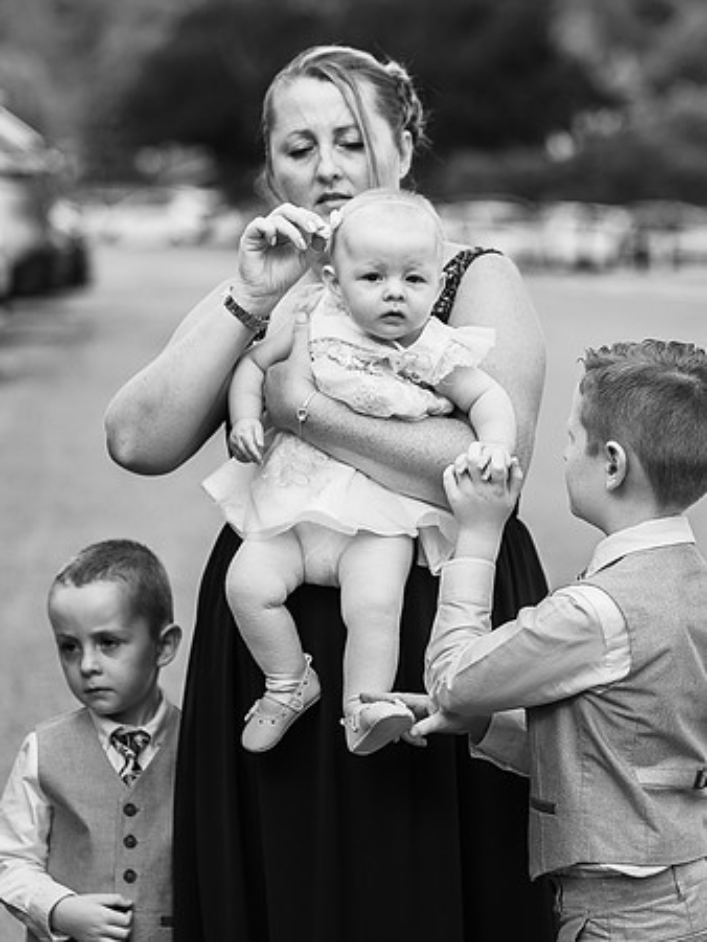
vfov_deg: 13.3
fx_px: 4024
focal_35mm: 148
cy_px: 382
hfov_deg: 10.0
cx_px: 385
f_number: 2.8
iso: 100
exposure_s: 1/800
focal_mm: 85
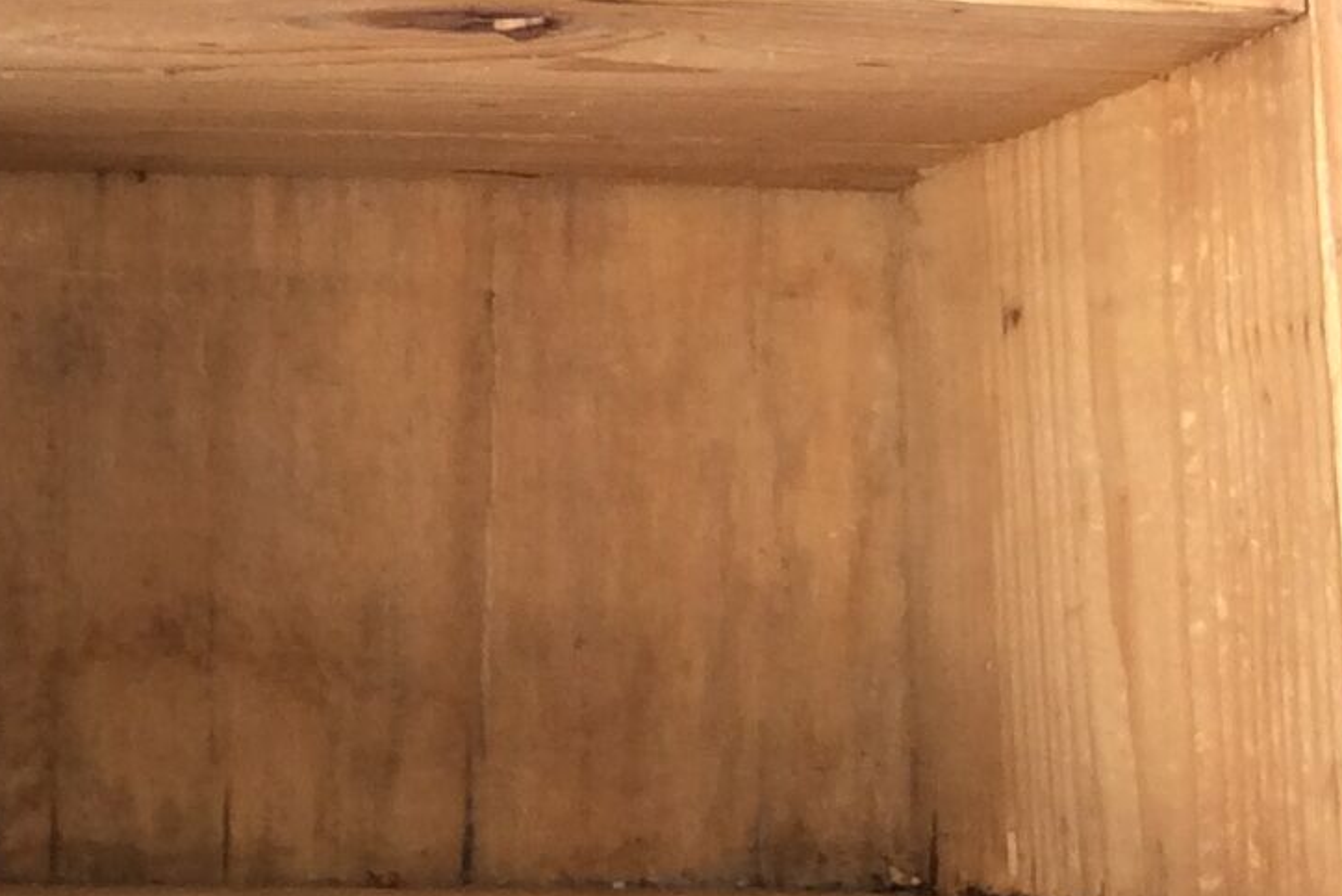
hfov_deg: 17.0
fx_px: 4437
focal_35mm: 119
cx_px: 213
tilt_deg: -73.5
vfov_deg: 10.9
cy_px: -586
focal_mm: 3.3
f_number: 2.4
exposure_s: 1/394
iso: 32
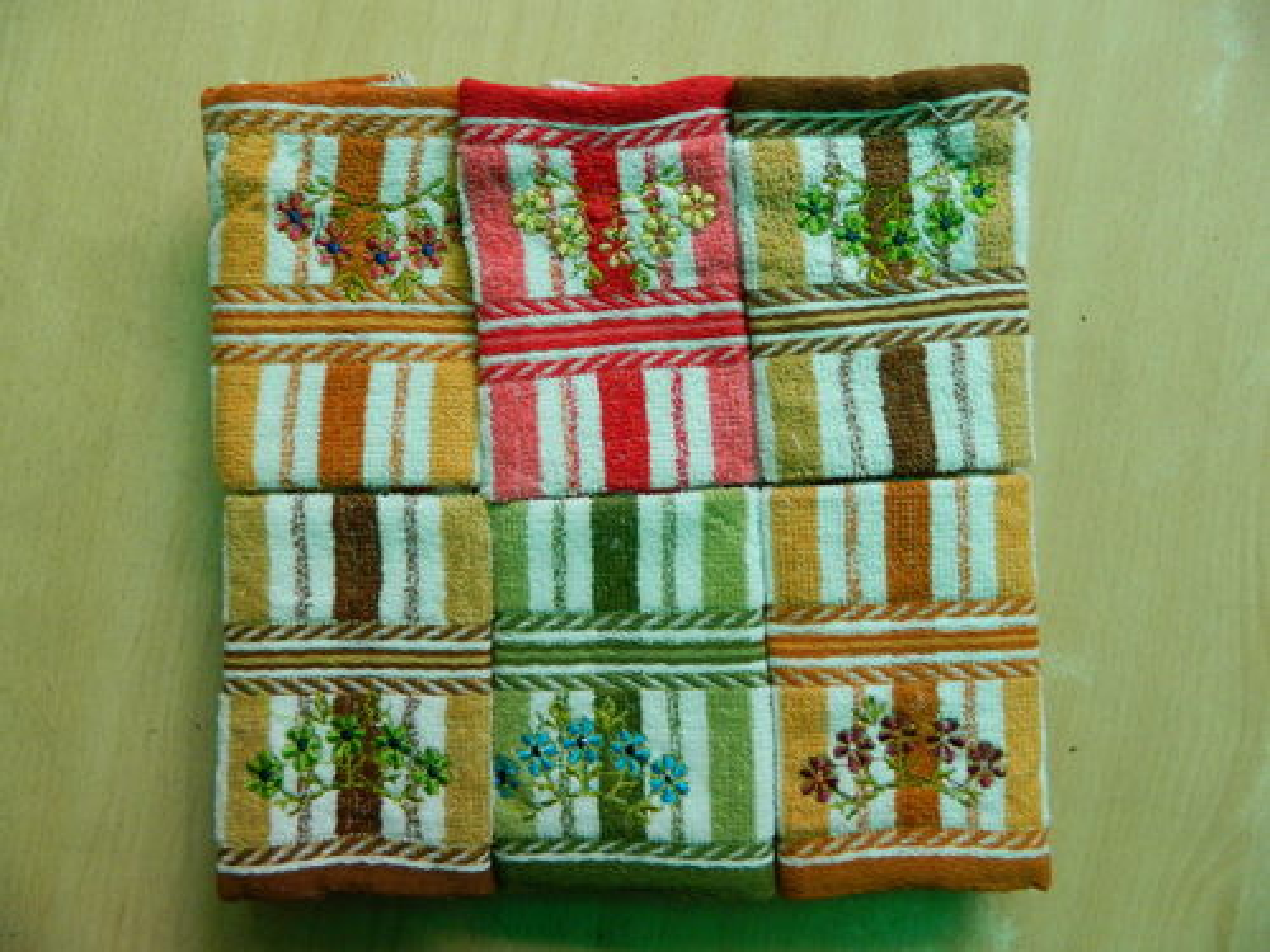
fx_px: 917
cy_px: 476
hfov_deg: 69.4
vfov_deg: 54.9
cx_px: 635
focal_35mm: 25
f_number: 3.1
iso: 320
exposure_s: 1/200
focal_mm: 4.5
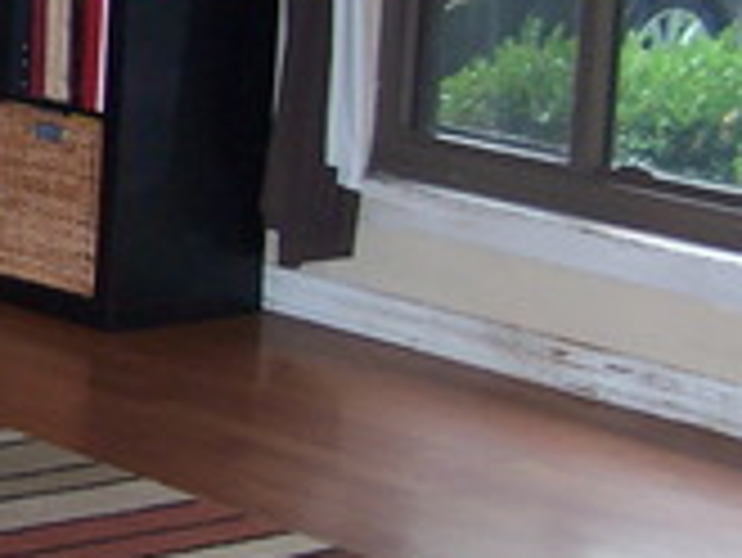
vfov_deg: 10.1
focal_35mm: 147
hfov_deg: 12.4
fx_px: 3153
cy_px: 76
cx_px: -553
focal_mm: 6.3
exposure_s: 1/60
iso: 140
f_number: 2.8
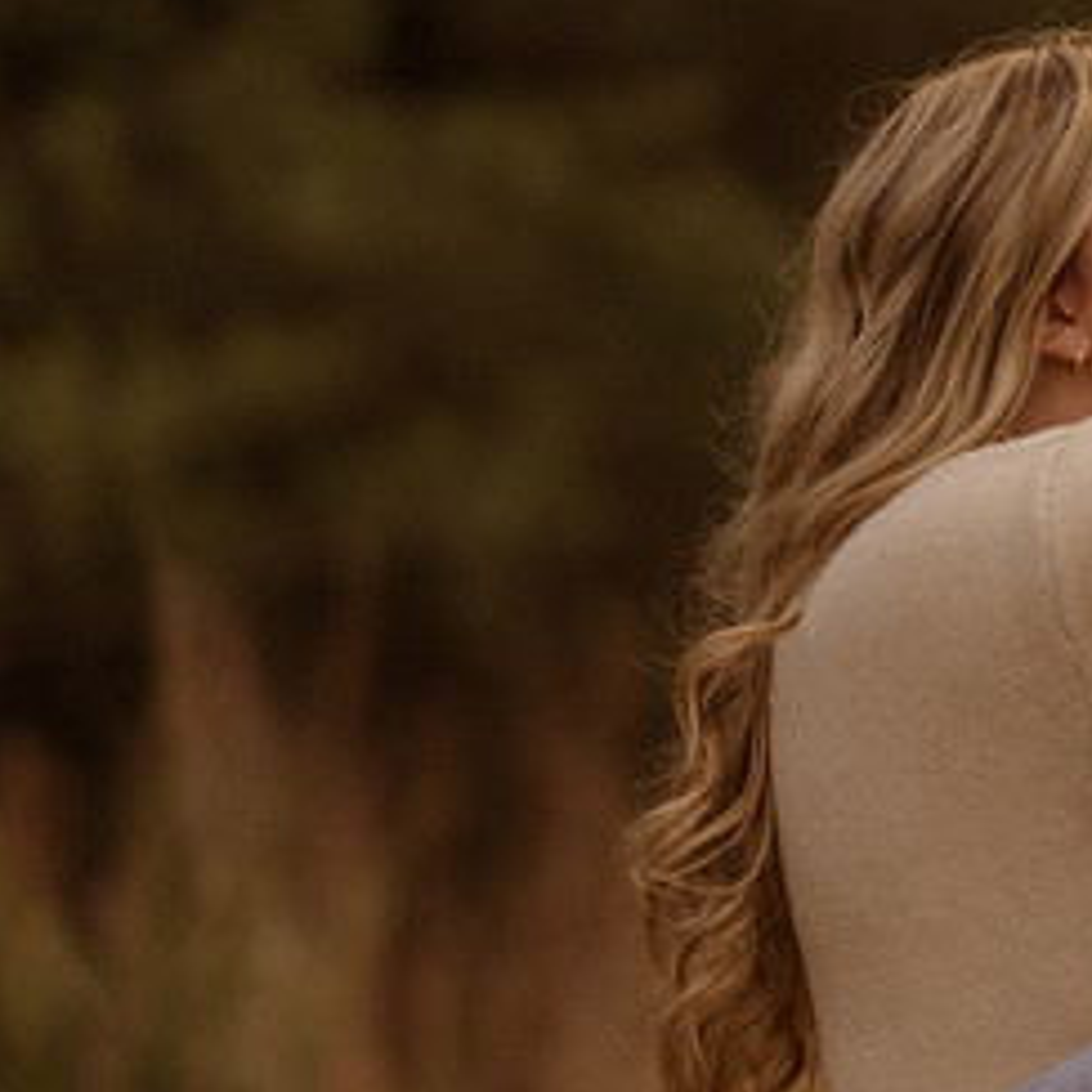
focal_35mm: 256
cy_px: 564
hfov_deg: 6.8
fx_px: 9137
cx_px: 1289
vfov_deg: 6.8
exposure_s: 1/1000
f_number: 1.4
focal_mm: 85
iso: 320
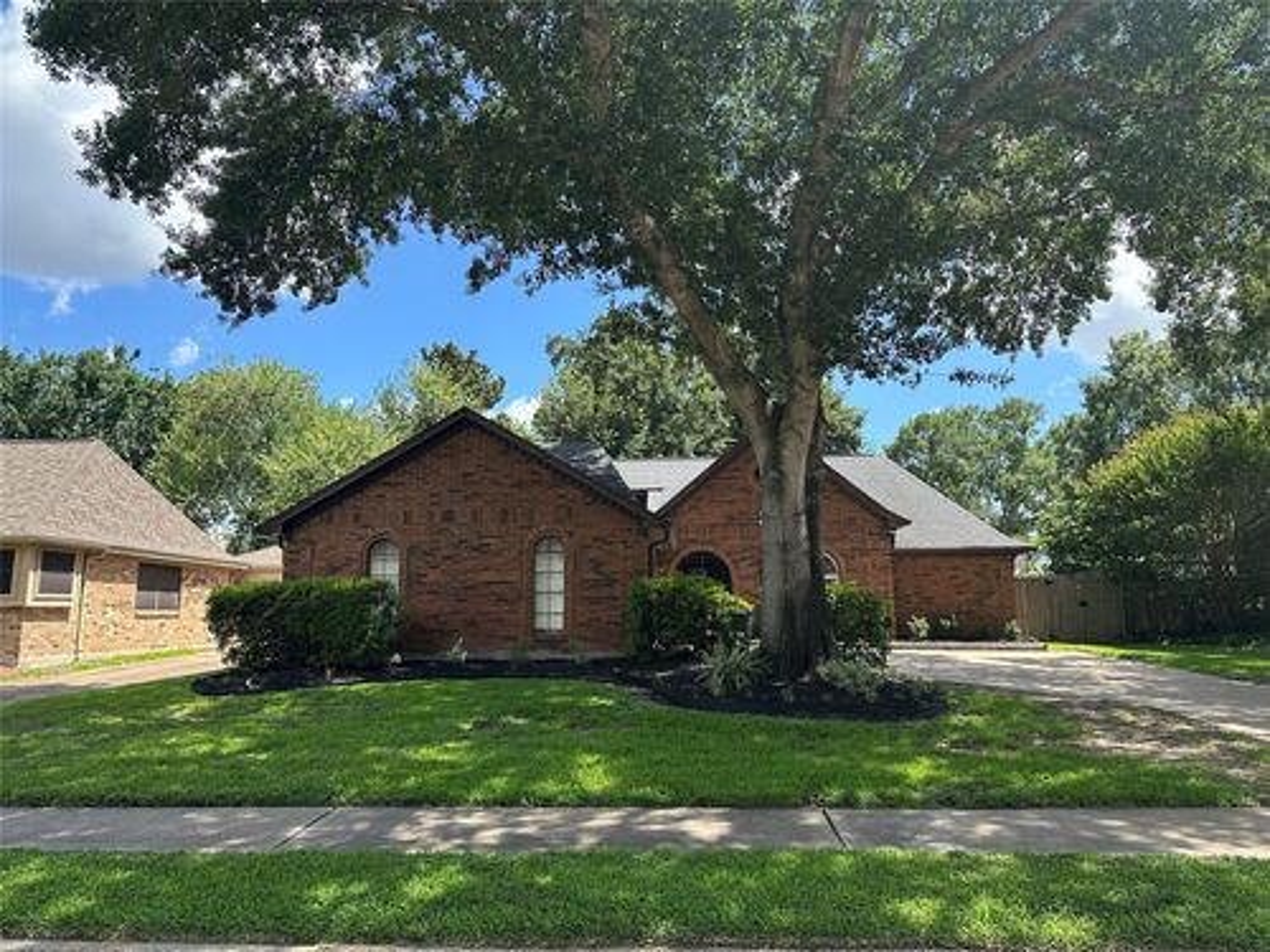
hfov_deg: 71.6
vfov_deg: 56.8
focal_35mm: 24
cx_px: 635
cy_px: 476
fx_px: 881
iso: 80
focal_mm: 6.86
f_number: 1.78
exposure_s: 1/1562
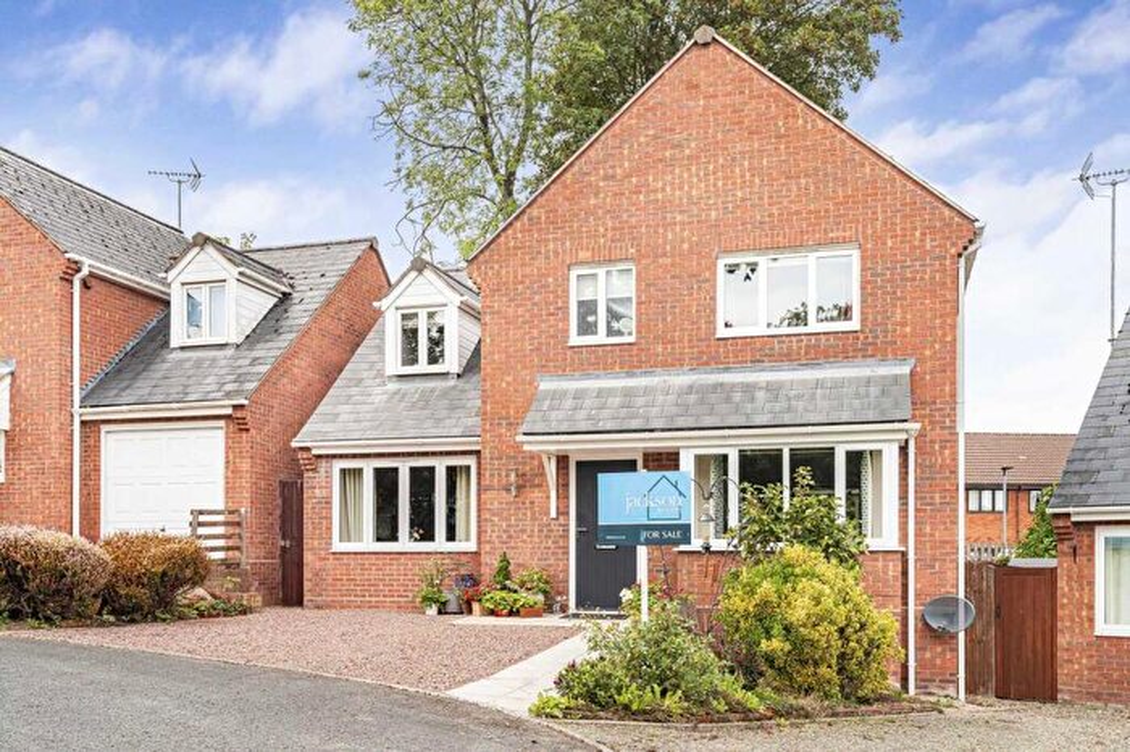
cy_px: 376
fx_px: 1020
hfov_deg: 58.0
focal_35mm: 32
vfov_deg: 40.5
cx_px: 565
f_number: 7.1
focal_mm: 32.5
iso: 100
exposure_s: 1/100
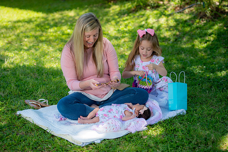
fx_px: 601
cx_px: 114
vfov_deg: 14.4
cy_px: 76
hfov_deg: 21.5
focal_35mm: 95
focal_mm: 95
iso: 100
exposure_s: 1/250
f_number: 2.8
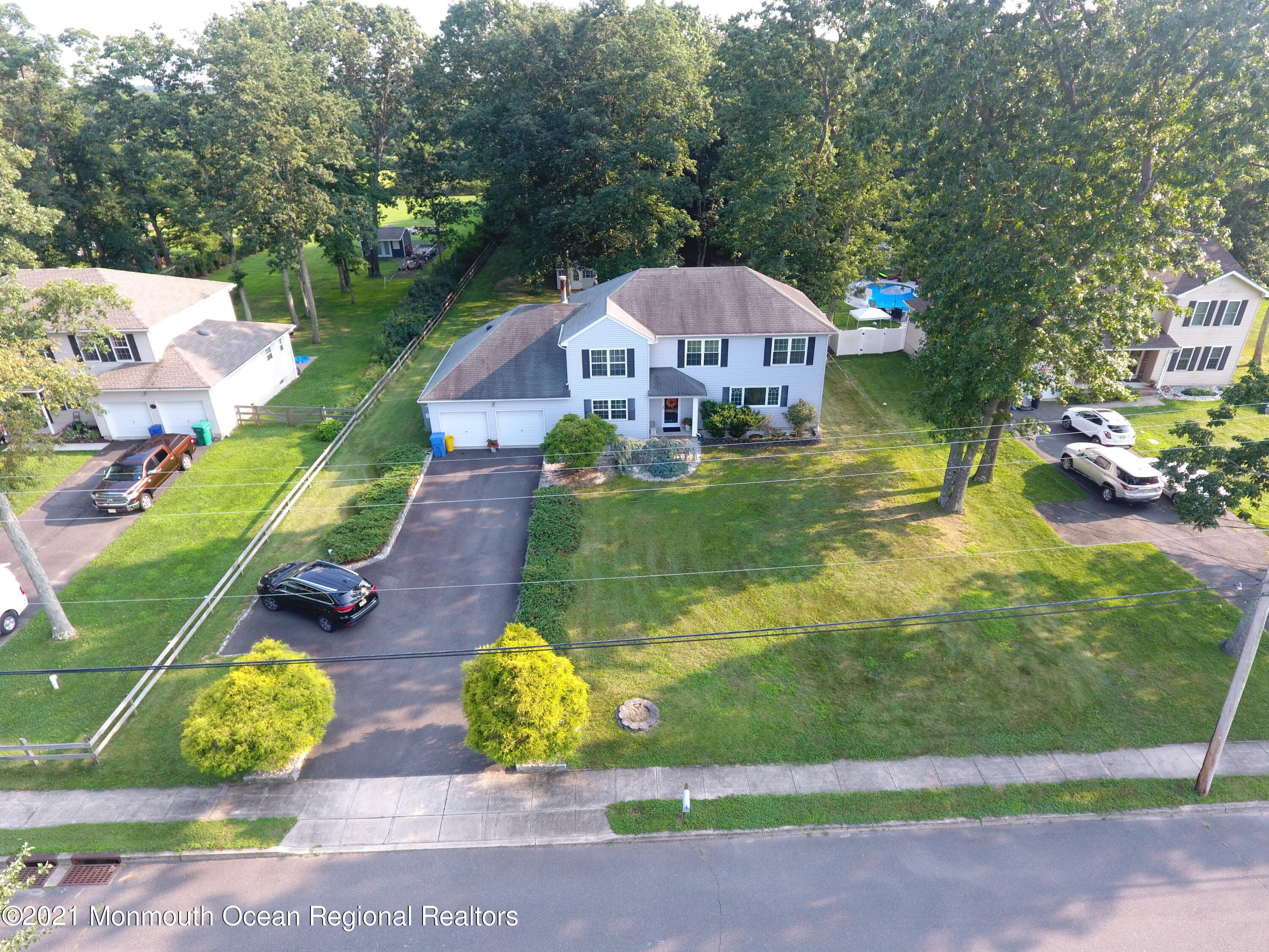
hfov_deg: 81.7
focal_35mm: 20
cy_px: 476
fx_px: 733
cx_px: 634
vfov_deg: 66.0
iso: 100
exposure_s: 1/100
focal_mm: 3.61
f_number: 2.8
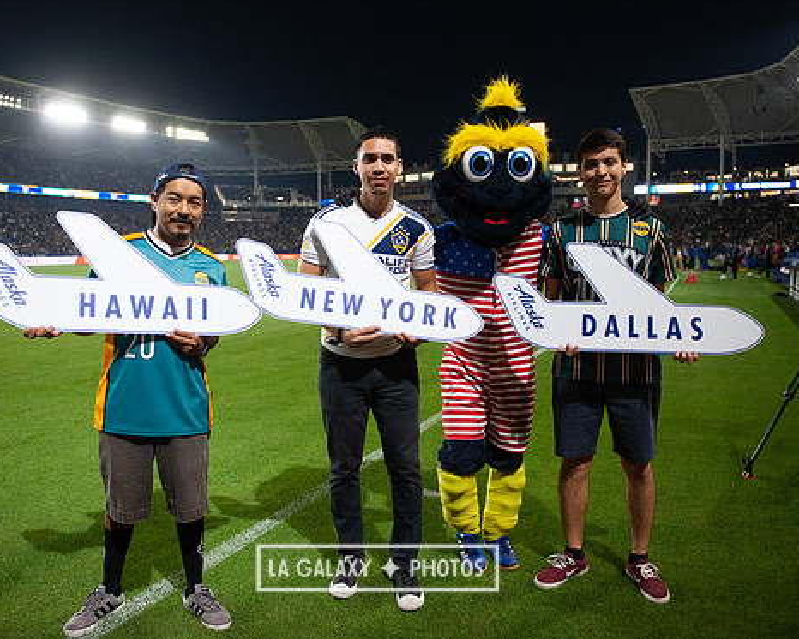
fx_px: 662
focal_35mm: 28
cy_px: 310
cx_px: 377
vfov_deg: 51.5
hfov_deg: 62.2
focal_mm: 24
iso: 2500
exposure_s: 1/1600
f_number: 2.8
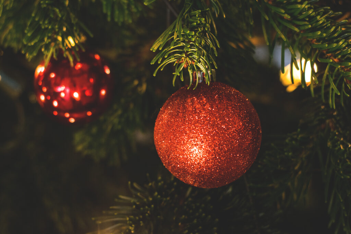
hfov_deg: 27.0
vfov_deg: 18.2
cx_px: 176
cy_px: 117
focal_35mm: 75
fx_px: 731
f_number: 2.8
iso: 320
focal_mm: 50
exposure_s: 1/80
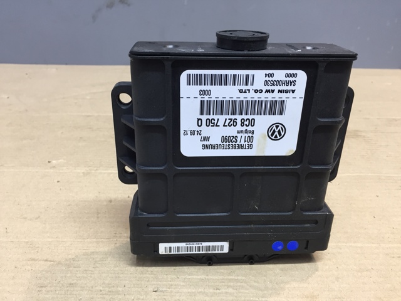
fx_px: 336
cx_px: 200
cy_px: 150
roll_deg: -2.0
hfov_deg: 61.7
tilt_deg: -27.4
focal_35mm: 29
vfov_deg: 48.2
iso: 125
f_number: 2.2
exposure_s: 1/33
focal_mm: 4.15
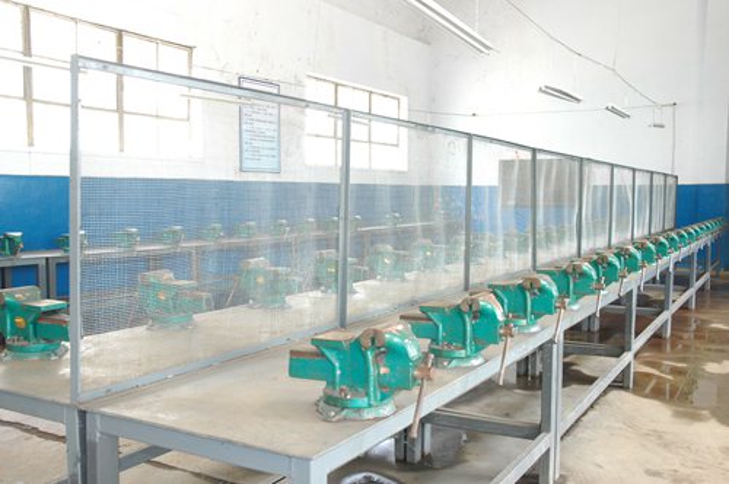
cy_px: 242
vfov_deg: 36.8
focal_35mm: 36
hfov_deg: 53.2
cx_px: 364
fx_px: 728
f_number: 6.3
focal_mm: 24
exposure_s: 1/4
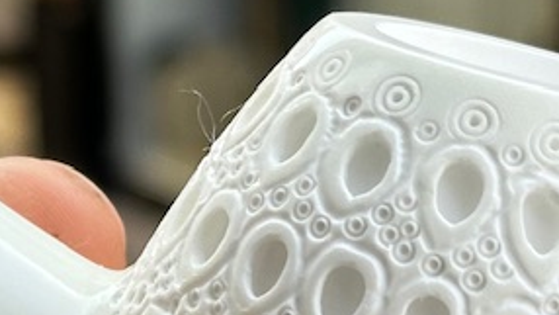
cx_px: -192
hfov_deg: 9.0
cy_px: 160
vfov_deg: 5.2
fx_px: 3469
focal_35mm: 234
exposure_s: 1/341
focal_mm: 6.86
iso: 64
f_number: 1.78
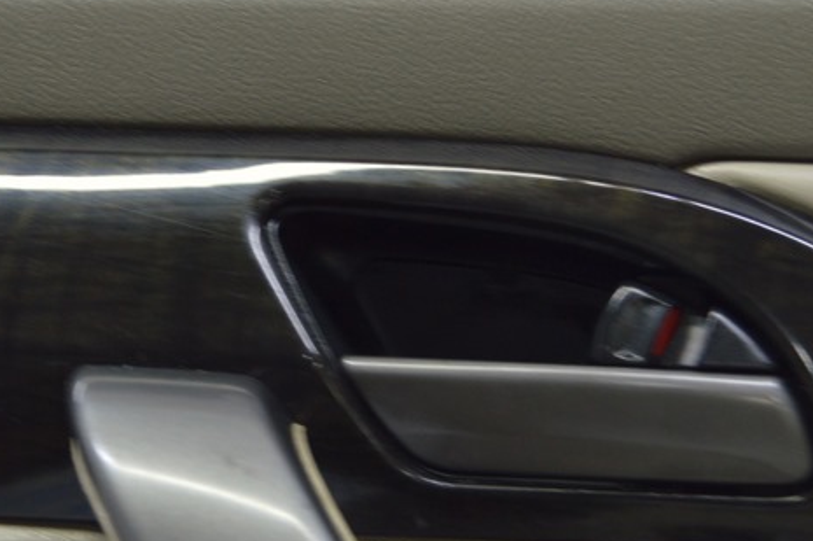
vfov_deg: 9.0
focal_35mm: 152
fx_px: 3429
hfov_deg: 13.5
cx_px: 399
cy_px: 279
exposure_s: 1/20
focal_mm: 46
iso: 400
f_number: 5.6
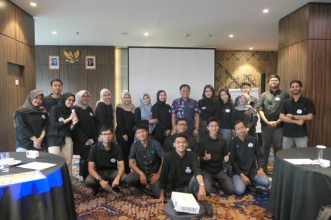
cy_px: 110
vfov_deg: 47.9
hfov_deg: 67.4
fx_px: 248
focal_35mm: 27
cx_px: 166
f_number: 2.2
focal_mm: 9.9
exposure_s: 1/80
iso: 1250
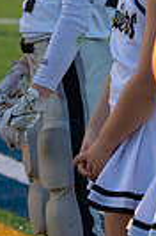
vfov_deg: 6.7
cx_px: 9
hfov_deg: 4.5
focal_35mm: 306
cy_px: -36
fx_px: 1999
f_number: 2.8
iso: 200
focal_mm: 70
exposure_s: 1/1000
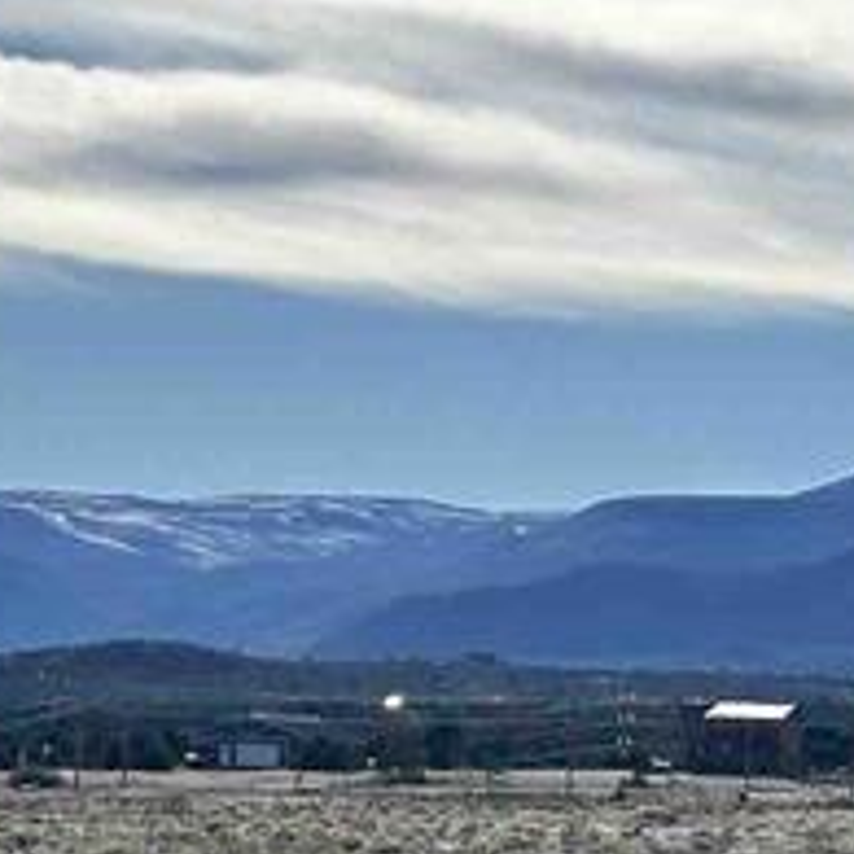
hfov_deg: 7.8
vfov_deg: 7.8
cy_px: 1117
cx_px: 215
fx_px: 6224
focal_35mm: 223
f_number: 1.78
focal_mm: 6.86
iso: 64
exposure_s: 1/8197
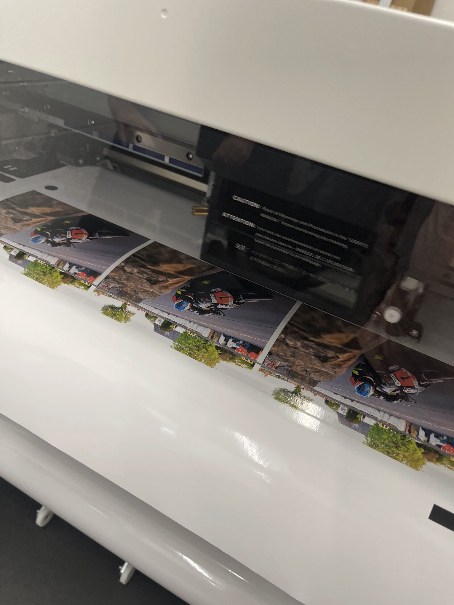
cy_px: 302
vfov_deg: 67.3
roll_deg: -12.5
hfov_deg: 53.1
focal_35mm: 26
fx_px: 455
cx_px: 227
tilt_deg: -31.5
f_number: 1.6
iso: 80
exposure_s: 1/50
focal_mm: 5.1
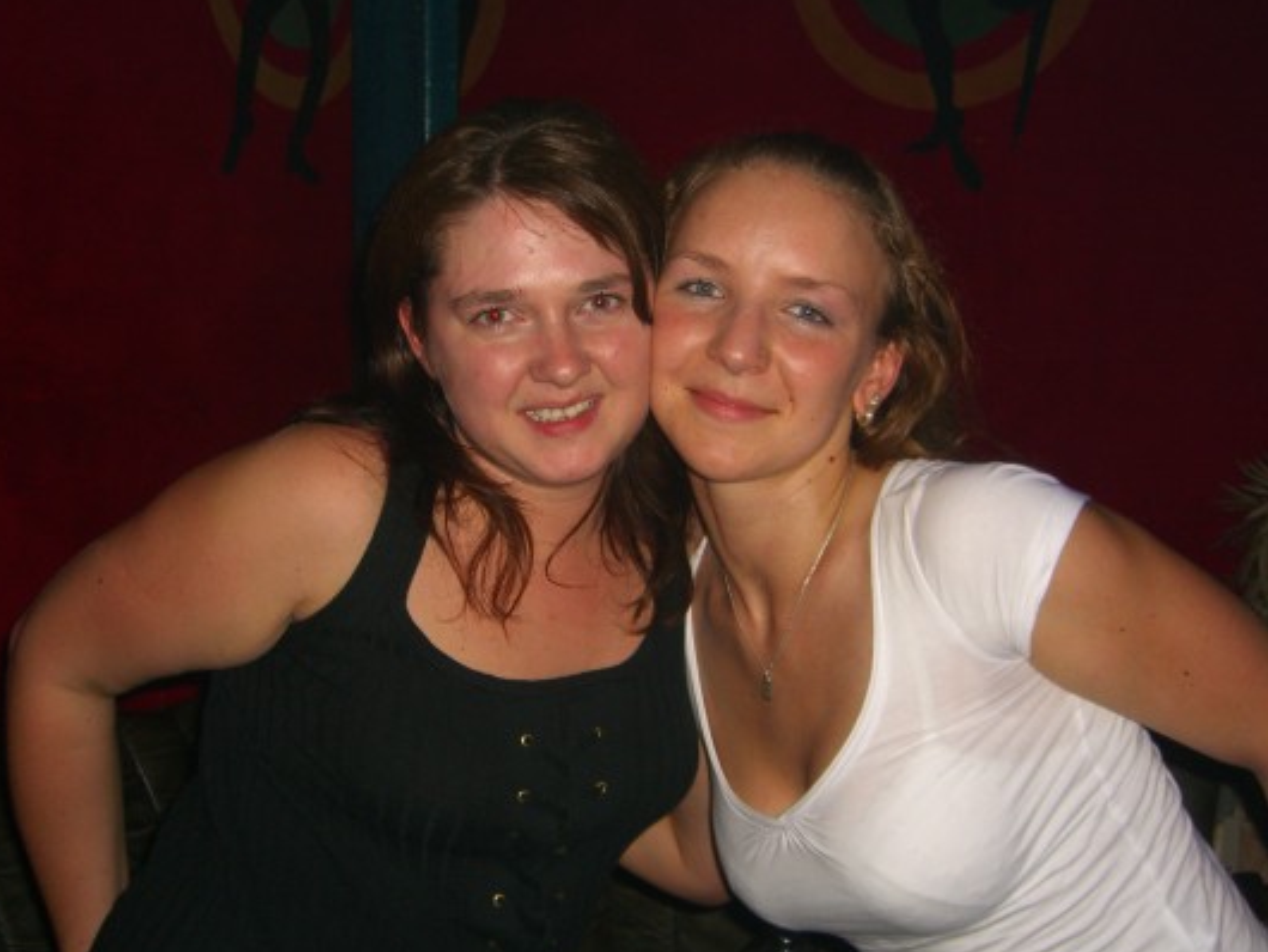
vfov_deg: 33.6
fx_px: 1576
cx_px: 610
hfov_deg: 43.8
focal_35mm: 43
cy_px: 481
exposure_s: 1/60
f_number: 2.8
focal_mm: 7.9
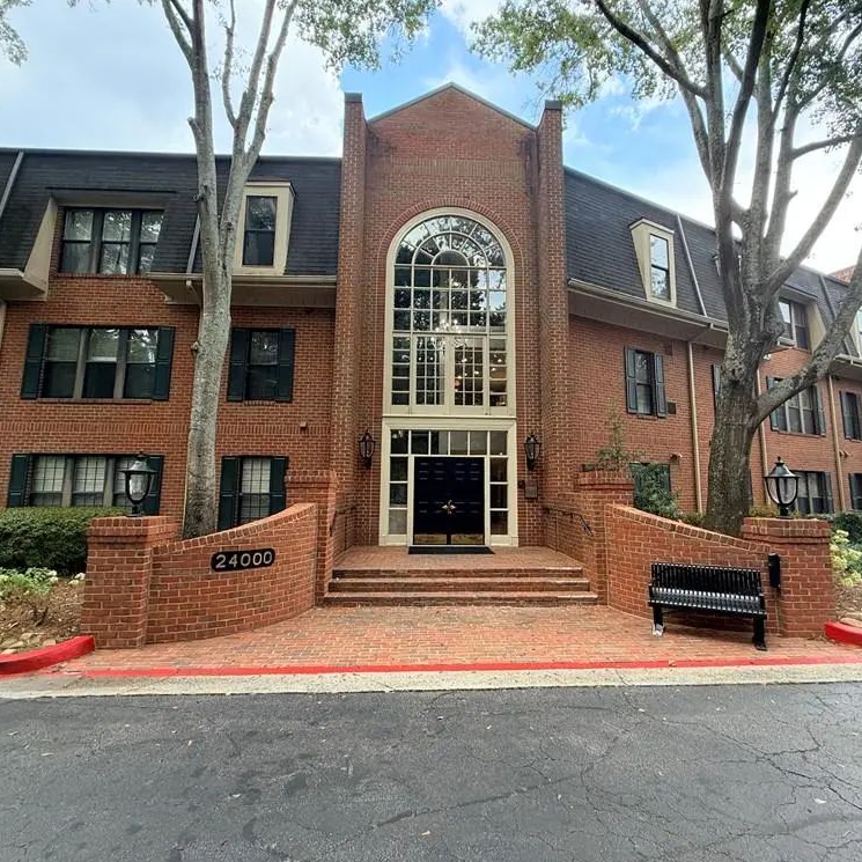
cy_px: 425
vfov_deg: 84.0
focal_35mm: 17
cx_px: 447
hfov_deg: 83.9
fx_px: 479
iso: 80
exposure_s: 1/121
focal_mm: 2.22
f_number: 2.2
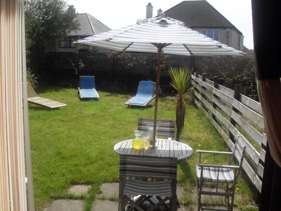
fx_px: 300
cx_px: 140
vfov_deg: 38.7
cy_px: 106
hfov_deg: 50.1
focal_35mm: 37
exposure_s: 1/90
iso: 80
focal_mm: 6.3
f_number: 8.9
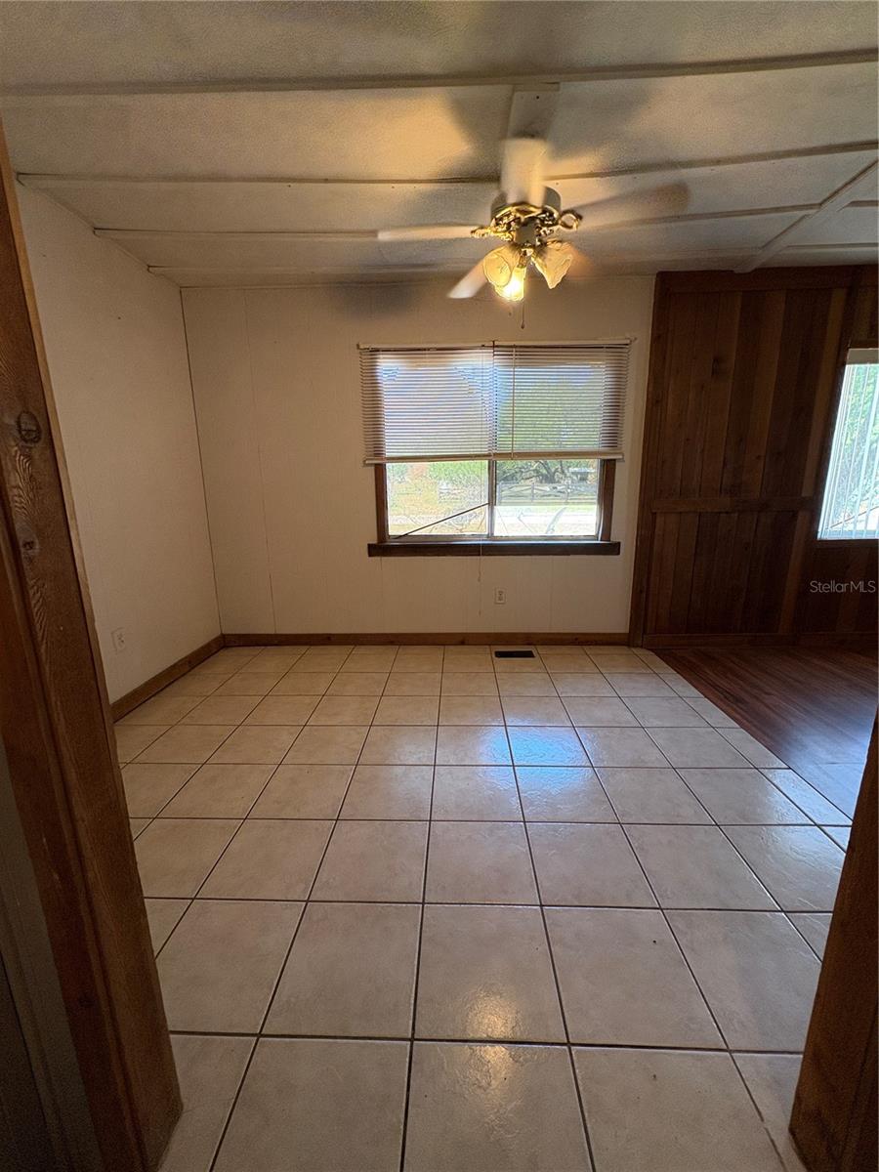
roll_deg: -0.1
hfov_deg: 85.7
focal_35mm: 14
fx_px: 474
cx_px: 440
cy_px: 586
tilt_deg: -11.9
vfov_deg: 102.1
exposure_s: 1/69
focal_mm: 2.22
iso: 200
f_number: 2.2
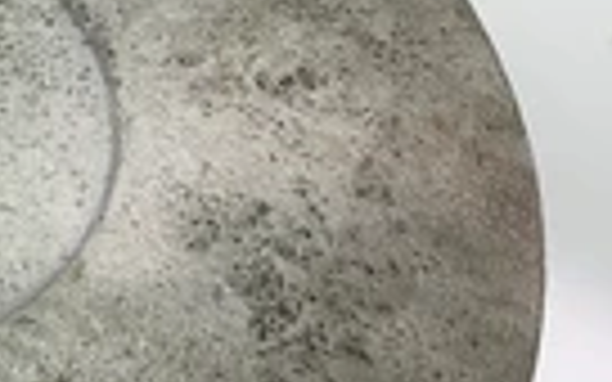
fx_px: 1351
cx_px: -270
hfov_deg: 21.8
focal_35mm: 81
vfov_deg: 16.0
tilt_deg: -60.6
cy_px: 306
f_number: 1.8
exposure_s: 1/120
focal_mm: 4.25
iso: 25
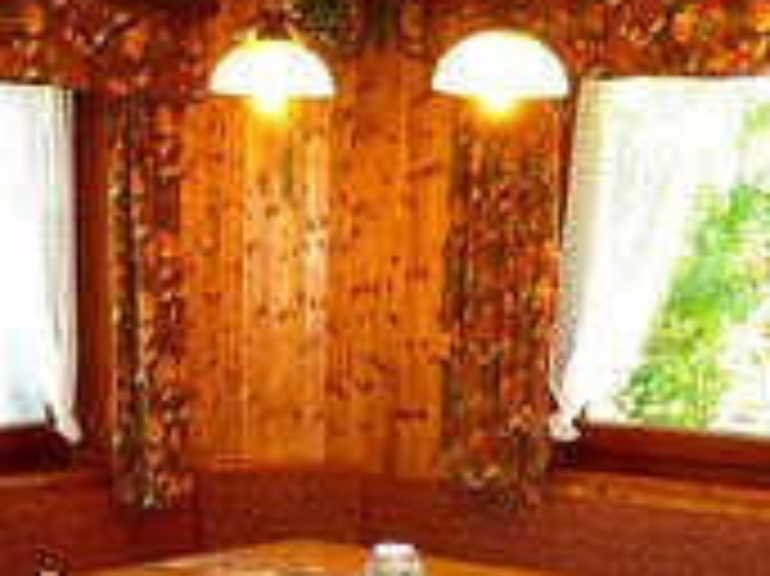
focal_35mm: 82
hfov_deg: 23.8
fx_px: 1823
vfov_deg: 17.5
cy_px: 608
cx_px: 468
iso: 400
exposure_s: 1/60
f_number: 2.8
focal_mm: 5.7
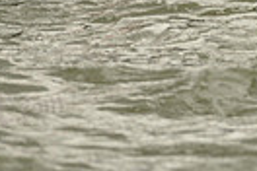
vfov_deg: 1.6
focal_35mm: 881
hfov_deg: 2.3
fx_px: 6289
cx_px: 165
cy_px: -195
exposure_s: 1/1600
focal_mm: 200
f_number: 5
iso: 320
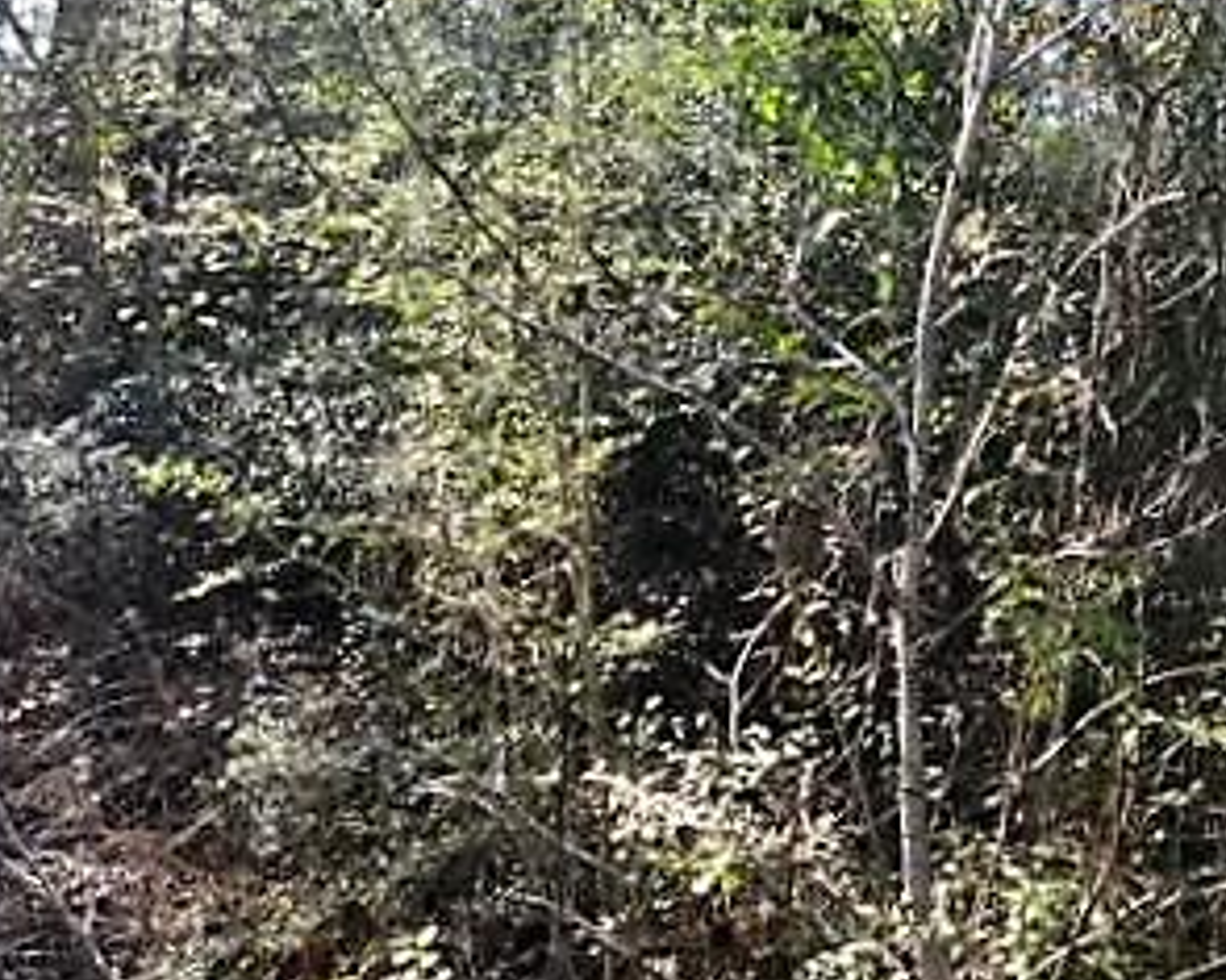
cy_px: 31
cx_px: 1170
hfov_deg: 41.1
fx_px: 1451
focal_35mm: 40
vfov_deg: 34.4
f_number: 10
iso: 400
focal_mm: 10
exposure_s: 1/200
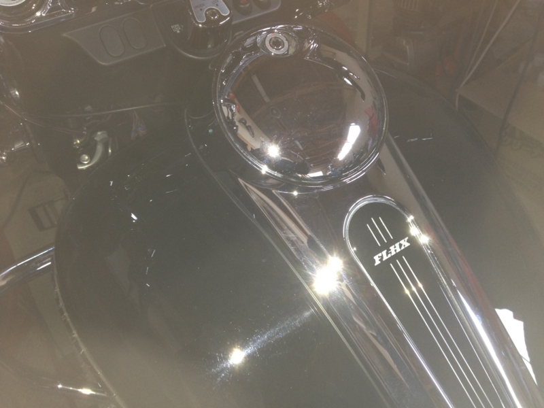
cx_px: 272
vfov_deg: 40.7
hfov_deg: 52.6
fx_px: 550
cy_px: 204
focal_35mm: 35
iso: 125
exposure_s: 1/17
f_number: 2.4
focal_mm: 4.28
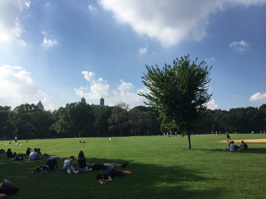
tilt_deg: +9.0
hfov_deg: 61.7
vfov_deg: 48.2
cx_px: 133
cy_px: 100
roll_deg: -0.6
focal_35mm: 29
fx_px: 223
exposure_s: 1/2326
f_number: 2.2
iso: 32
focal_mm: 4.15
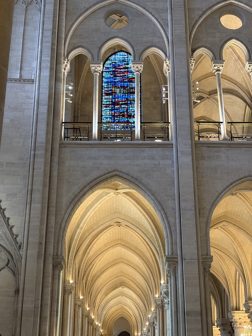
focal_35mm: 52
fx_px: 505
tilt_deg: +22.3
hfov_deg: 28.0
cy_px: 168
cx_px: 126
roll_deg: -0.5
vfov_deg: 36.8
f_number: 1.6
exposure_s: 1/38
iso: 320
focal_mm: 5.96
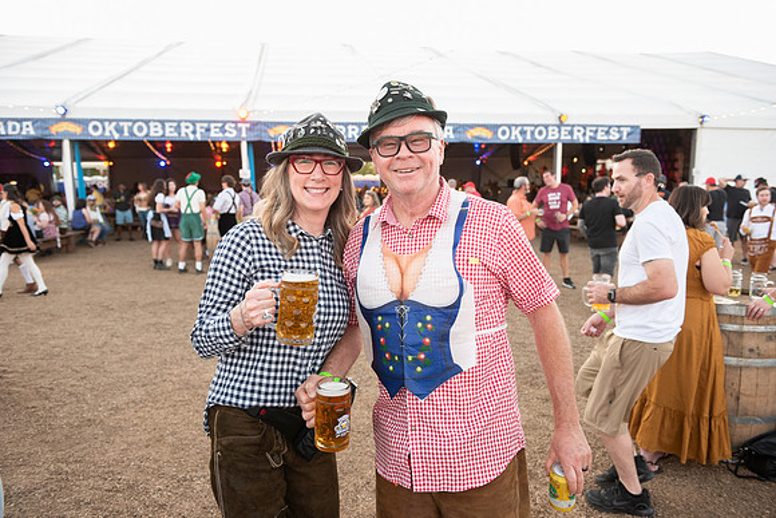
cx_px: 388
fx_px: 625
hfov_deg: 63.6
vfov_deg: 45.0
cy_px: 259
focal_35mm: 29
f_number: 4
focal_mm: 29
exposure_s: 1/400
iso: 640
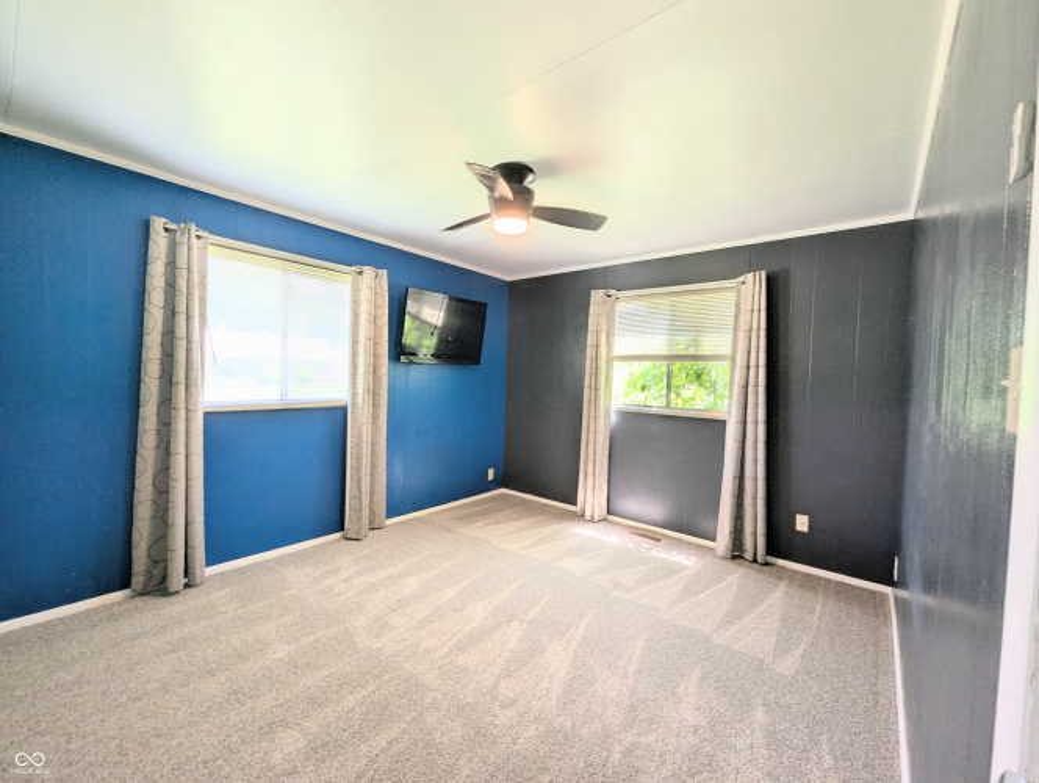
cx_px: 520
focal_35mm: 13
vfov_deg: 90.1
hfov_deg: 106.1
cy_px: 392
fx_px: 391
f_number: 2.2
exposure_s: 1/63
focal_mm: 1.95
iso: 46
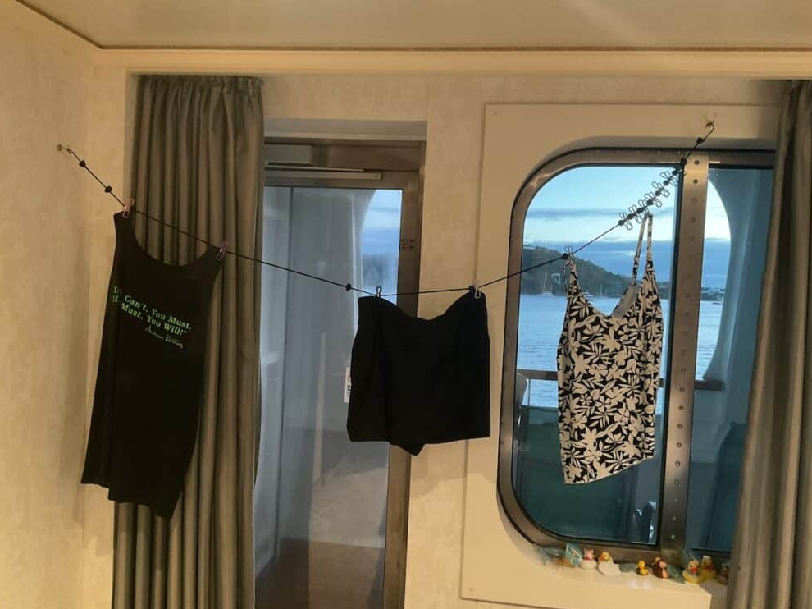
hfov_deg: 60.0
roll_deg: -3.0
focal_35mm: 30
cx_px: 399
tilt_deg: -3.5
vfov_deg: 46.8
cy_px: 312
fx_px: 704
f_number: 1.8
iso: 500
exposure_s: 1/30
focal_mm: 3
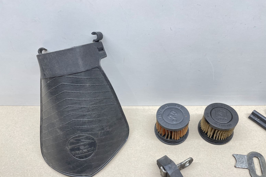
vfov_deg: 46.3
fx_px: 207
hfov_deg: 65.5
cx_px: 137
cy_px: 101
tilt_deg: -49.5
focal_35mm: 28
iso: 100
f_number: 1.6
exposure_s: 1/100
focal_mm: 4.2
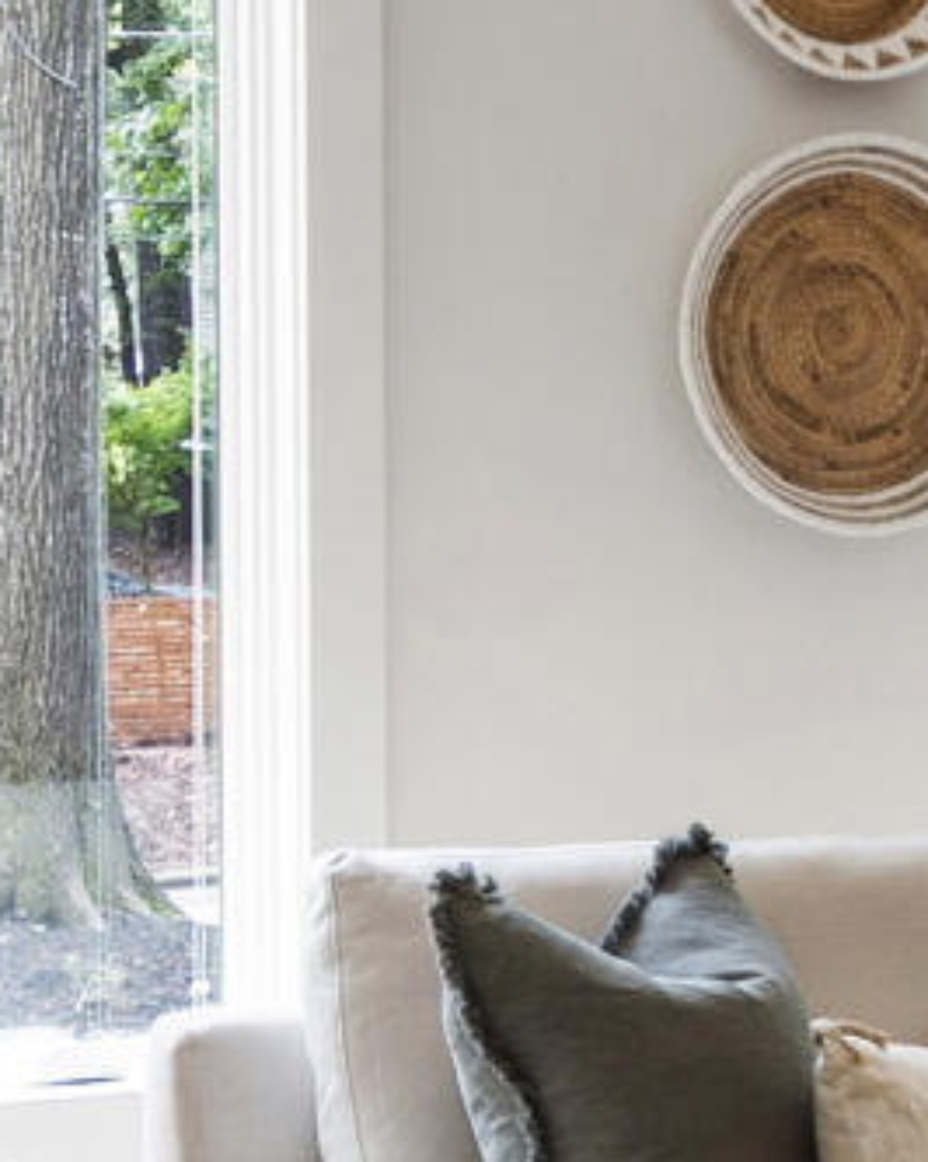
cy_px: 471
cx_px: 1455
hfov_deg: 11.6
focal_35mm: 127
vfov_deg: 15.2
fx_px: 4364
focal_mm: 10
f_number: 8
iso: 100
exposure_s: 1/4
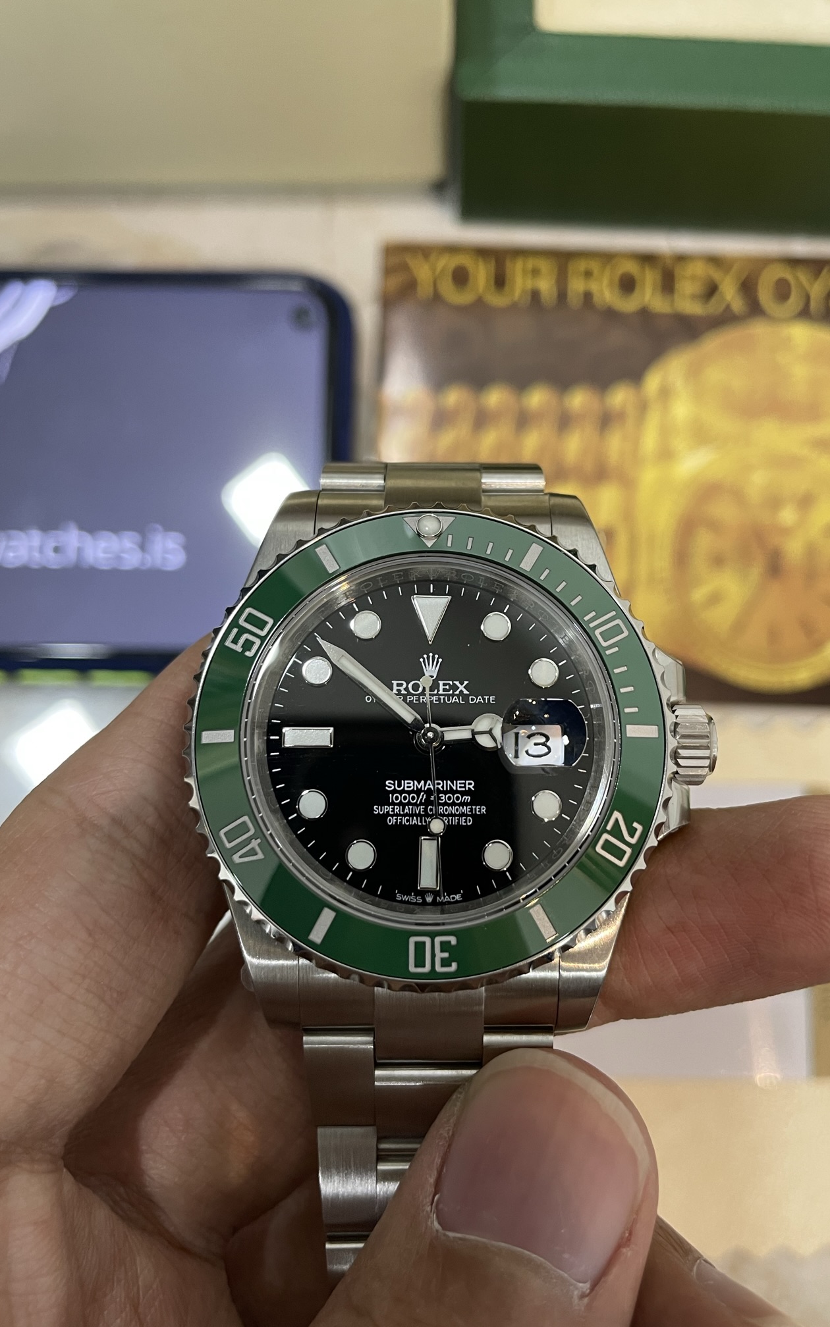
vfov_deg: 66.5
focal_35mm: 28
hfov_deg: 44.5
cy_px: 658
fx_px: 1013
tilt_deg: -83.3
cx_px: 448
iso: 160
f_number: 1.6
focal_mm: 4.2
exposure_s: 1/50
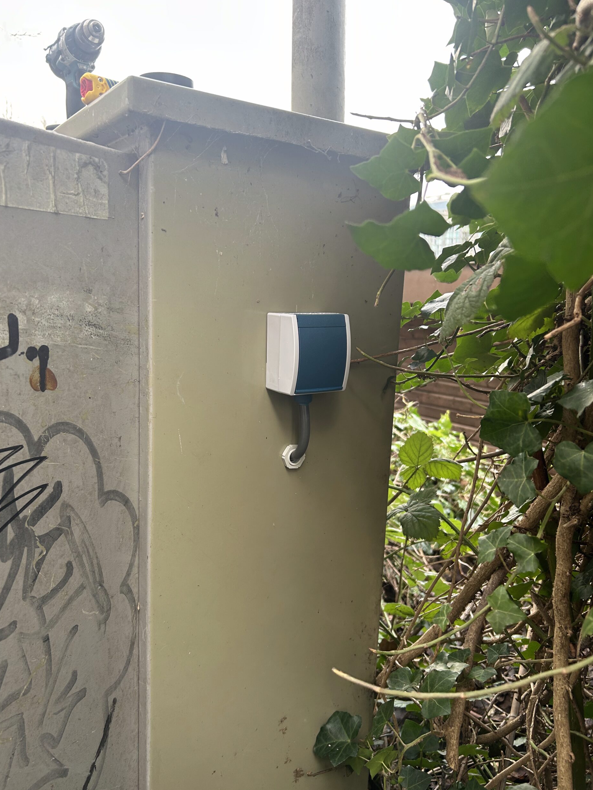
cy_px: 399
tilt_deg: -13.8
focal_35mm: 27
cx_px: 294
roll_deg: +2.9
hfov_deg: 51.4
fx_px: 617
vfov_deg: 65.3
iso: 80
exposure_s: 1/121
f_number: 1.5
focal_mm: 5.7
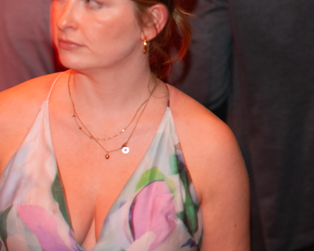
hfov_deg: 8.9
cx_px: 101
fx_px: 2007
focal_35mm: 216
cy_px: 30
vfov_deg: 7.1
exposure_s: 1/15
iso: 1000
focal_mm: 85
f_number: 1.8
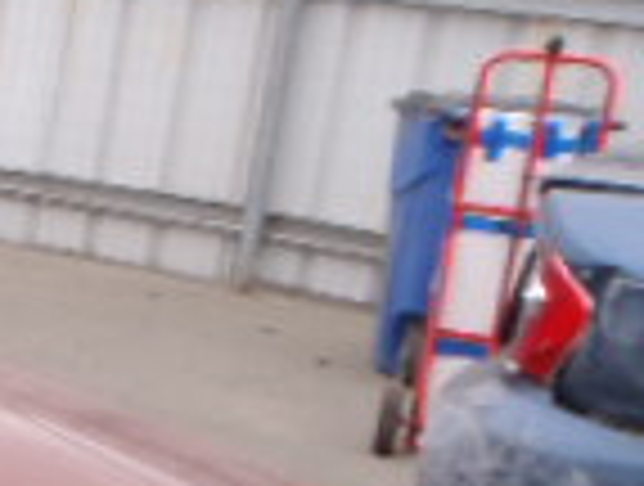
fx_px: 2331
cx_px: -653
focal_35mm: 125
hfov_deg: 13.4
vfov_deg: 11.5
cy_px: 662
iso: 100
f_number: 3.5
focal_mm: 5
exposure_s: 1/60
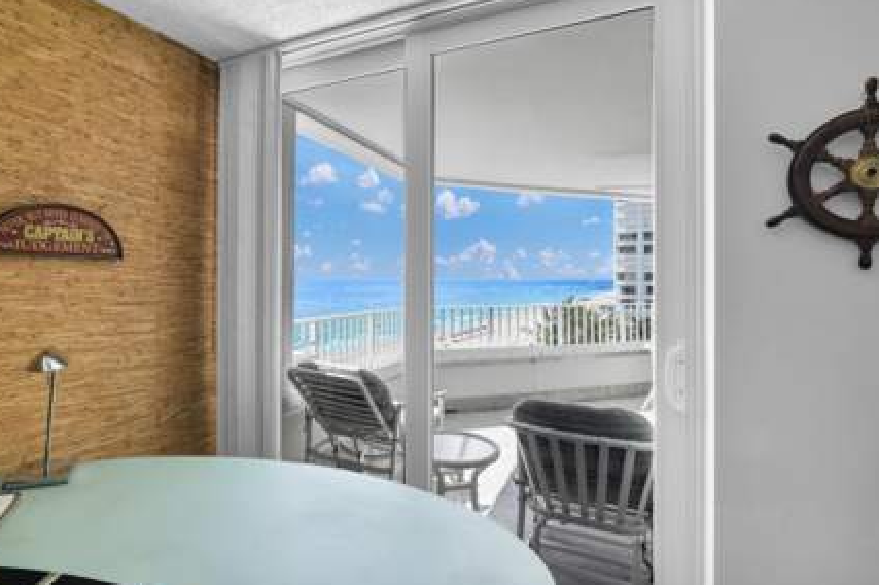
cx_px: 397
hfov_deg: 89.8
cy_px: 286
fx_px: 439
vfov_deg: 67.3
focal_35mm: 18
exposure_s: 1/30
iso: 200
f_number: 11
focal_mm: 16
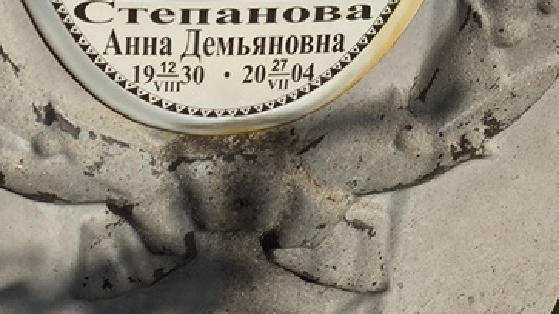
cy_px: 40
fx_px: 1778
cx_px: 50
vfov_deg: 10.1
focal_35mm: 120
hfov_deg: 17.6
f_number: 1.7
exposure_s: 1/2495
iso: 50
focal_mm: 4.71
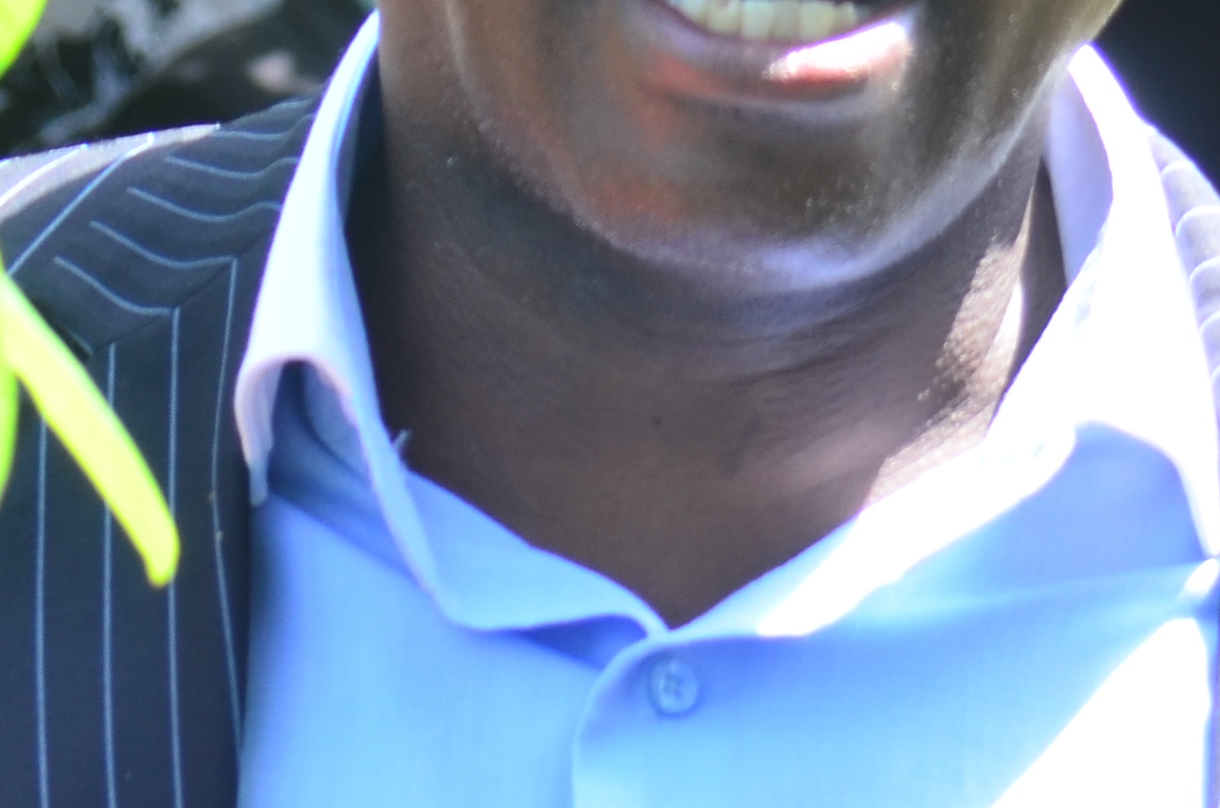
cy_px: 199
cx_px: 419
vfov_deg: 4.4
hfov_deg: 6.7
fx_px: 10449
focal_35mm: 309
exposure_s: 1/80
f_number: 5.6
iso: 140
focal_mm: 50
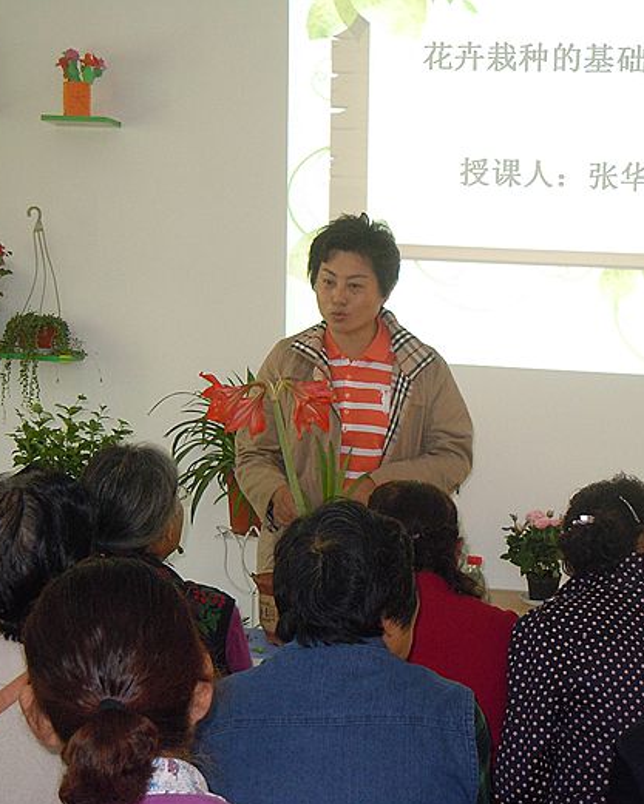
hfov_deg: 15.2
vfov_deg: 19.0
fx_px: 2406
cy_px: 404
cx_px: 344
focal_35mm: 101
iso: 400
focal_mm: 13.9
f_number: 4.3
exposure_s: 1/50
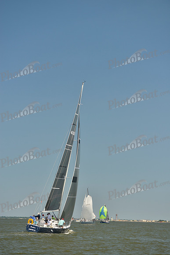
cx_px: 85
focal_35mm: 90
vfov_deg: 22.6
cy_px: 128
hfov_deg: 15.2
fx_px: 637
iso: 200
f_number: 4
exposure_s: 1/1250
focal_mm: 90
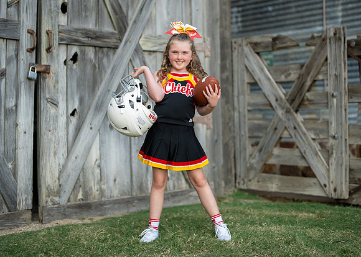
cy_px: 114
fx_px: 657
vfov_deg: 22.2
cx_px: 193
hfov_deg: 30.7
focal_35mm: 64
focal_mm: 50
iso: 125
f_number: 1.2
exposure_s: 1/2000
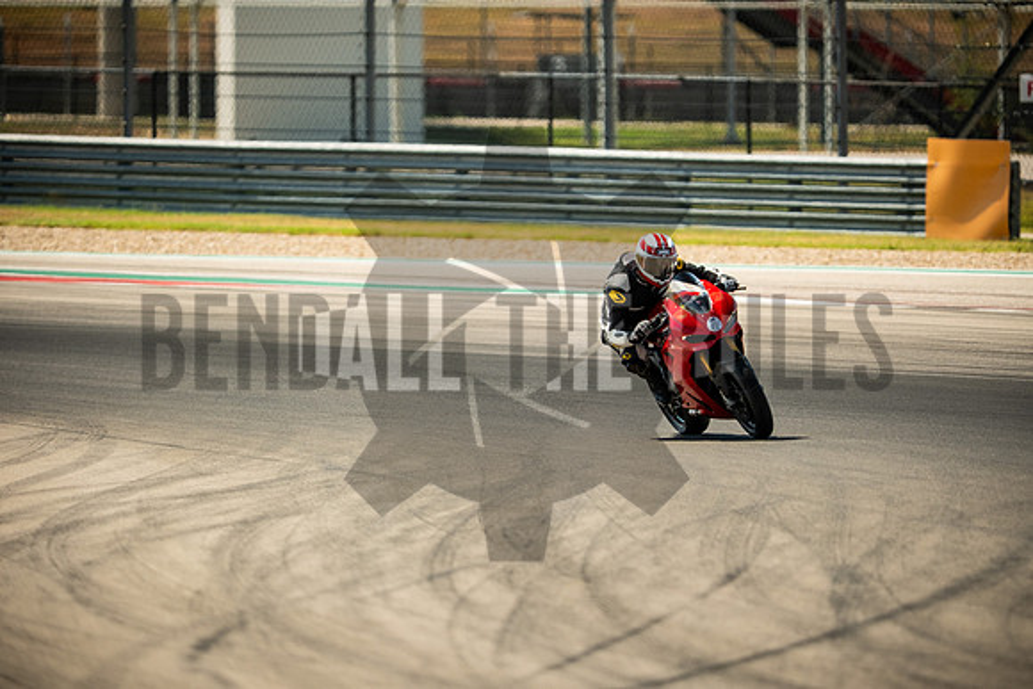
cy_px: 344
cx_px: 516
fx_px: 12054
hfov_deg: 4.9
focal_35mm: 420
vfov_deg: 3.3
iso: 320
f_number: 2.8
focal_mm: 280
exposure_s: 1/2500
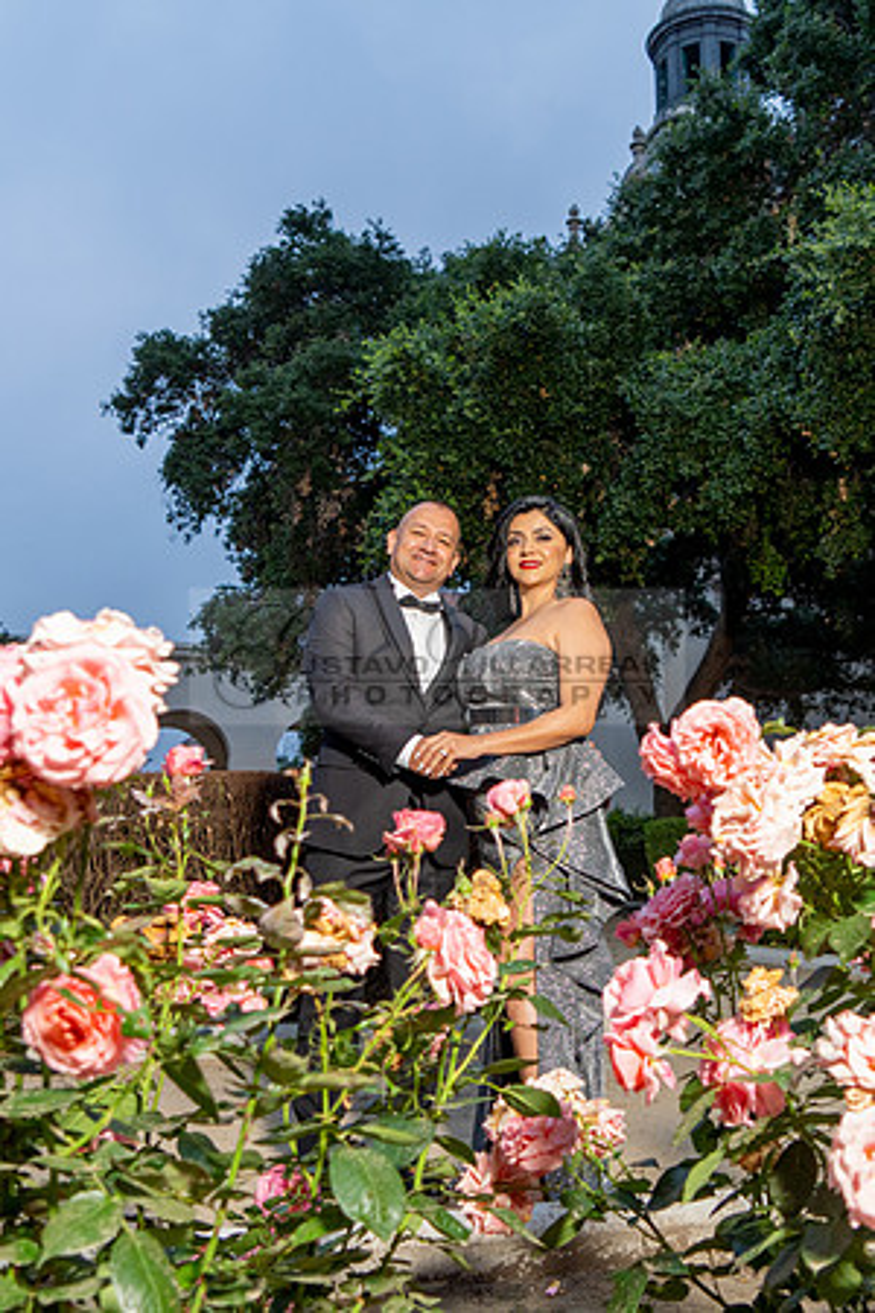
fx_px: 1335
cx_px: 419
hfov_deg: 36.3
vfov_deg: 52.3
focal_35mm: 37
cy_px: 668
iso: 400
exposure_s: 1/200
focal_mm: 24
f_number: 4
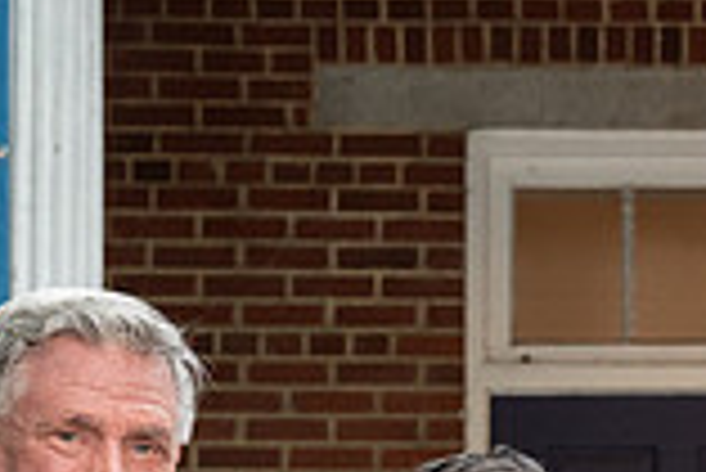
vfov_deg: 6.5
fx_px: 4024
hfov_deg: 9.8
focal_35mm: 205
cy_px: 898
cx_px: 935
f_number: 5.6
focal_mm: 52
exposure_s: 1/250
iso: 1250
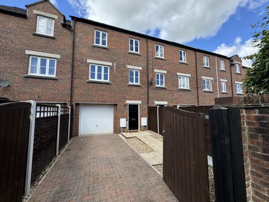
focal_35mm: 14
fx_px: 109
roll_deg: +0.2
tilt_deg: +4.1
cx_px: 134
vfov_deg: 85.7
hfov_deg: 102.1
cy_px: 101
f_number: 2.2
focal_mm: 2.22
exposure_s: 1/556
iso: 40
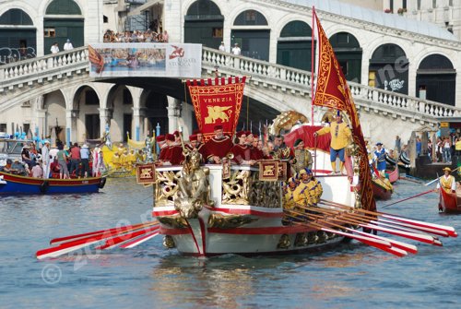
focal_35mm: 300
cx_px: 230
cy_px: 154
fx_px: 3847
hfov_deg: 6.9
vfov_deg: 4.6
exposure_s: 1/750
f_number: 6.7
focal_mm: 200
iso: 200
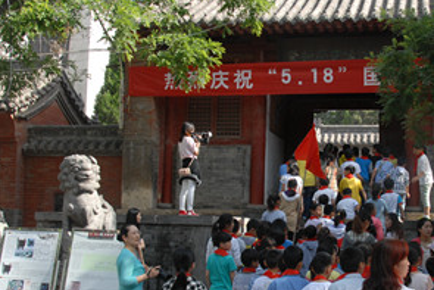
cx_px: 307
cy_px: 178
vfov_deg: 24.2
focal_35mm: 56
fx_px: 675
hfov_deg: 35.1
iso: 400
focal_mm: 22
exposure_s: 1/250
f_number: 8
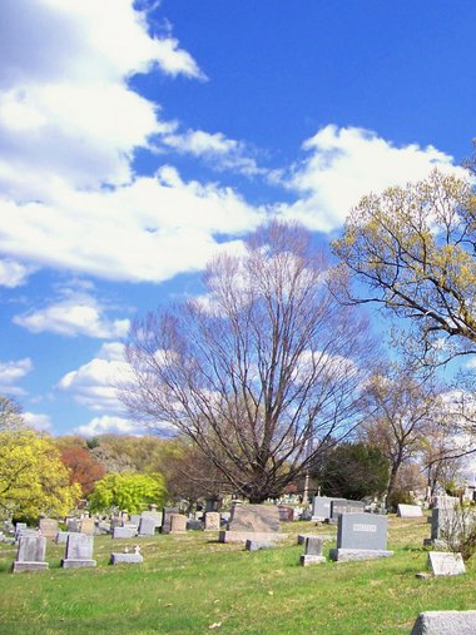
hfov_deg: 29.7
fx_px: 862
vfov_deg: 40.4
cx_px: 416
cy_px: 317
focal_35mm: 47
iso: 80
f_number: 2.7
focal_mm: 5.6
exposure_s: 1/800
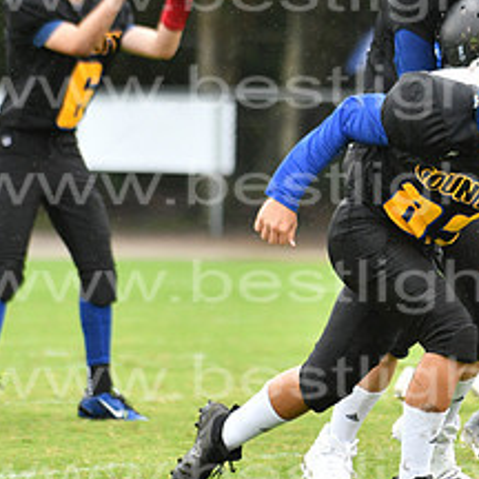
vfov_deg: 3.7
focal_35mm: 480
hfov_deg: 3.6
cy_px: 141
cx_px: 481
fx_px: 7515
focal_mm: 140
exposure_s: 1/1600
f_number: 3.5
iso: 800
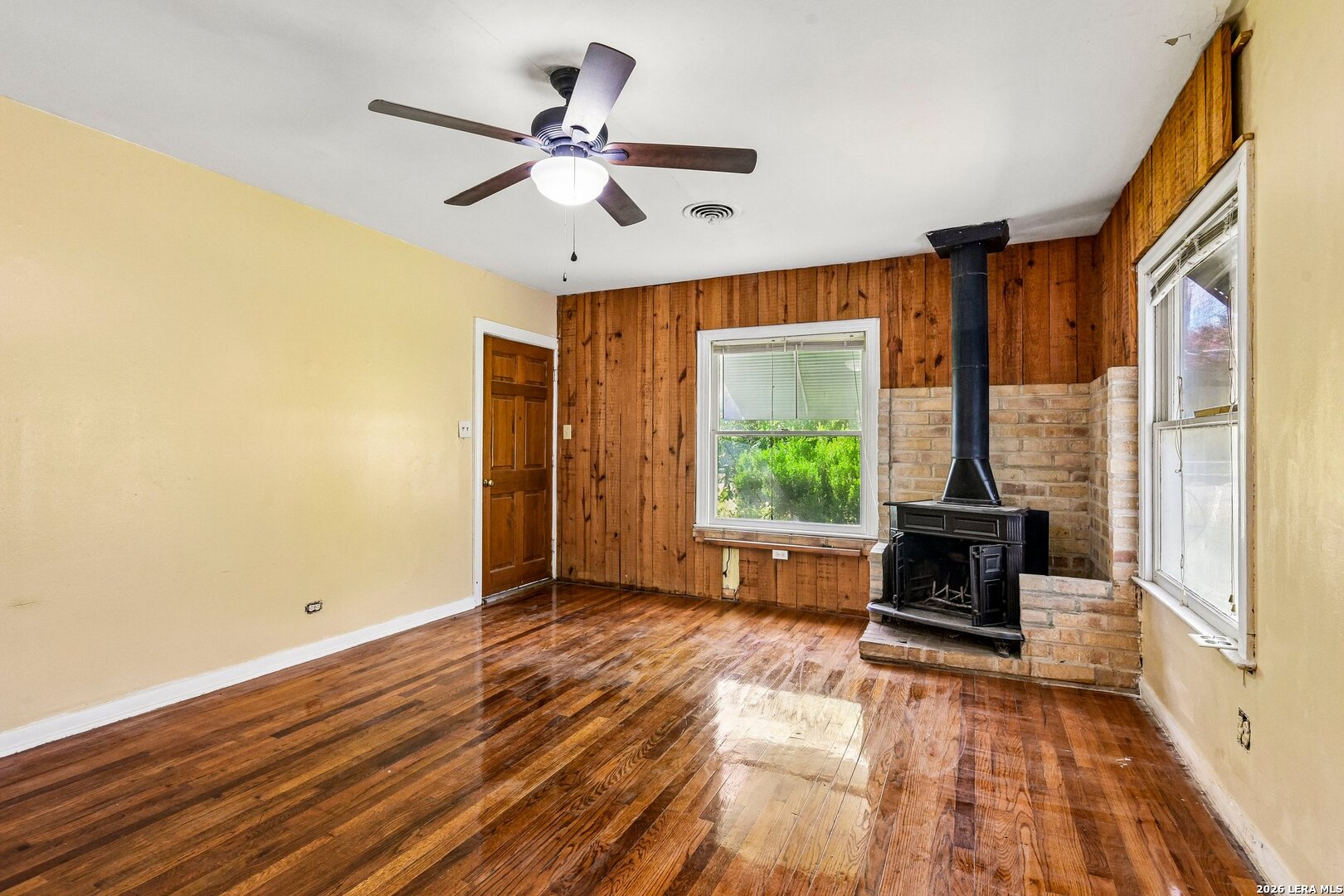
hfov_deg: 93.3
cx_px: 672
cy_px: 448
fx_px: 635
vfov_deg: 70.4
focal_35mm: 17
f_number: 8
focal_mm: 17
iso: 2200
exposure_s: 1/20
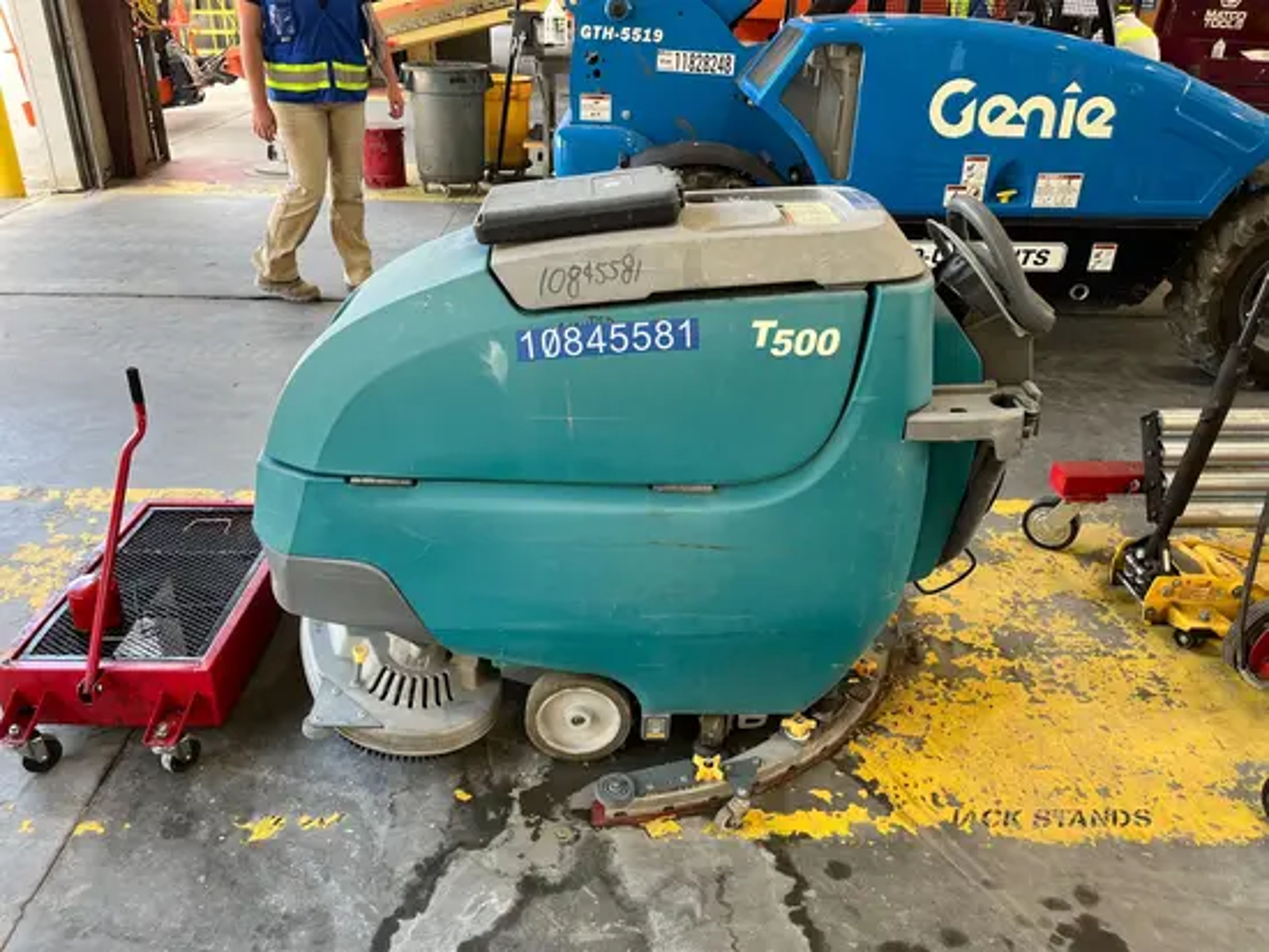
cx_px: 634
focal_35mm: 26
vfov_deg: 53.1
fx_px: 954
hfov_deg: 67.3
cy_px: 476
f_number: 1.6
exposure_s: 1/121
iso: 64
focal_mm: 5.1
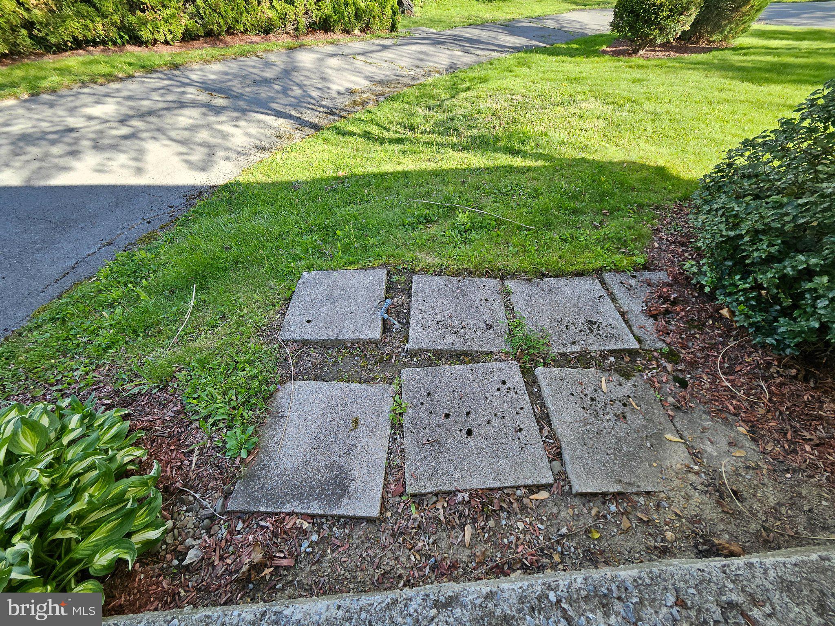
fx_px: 314
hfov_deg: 106.2
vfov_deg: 89.9
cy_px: 313
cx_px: 418
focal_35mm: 13
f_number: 2.2
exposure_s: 1/146
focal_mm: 1.74
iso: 32
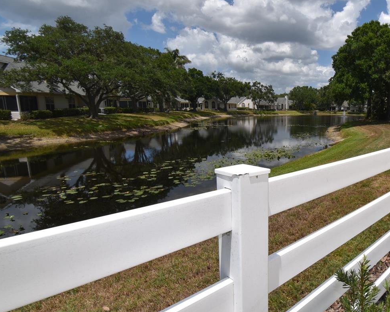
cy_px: 167
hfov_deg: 67.1
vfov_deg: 60.8
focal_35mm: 23
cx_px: 302
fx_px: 265
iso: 100
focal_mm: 10
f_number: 14
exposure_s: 1/200
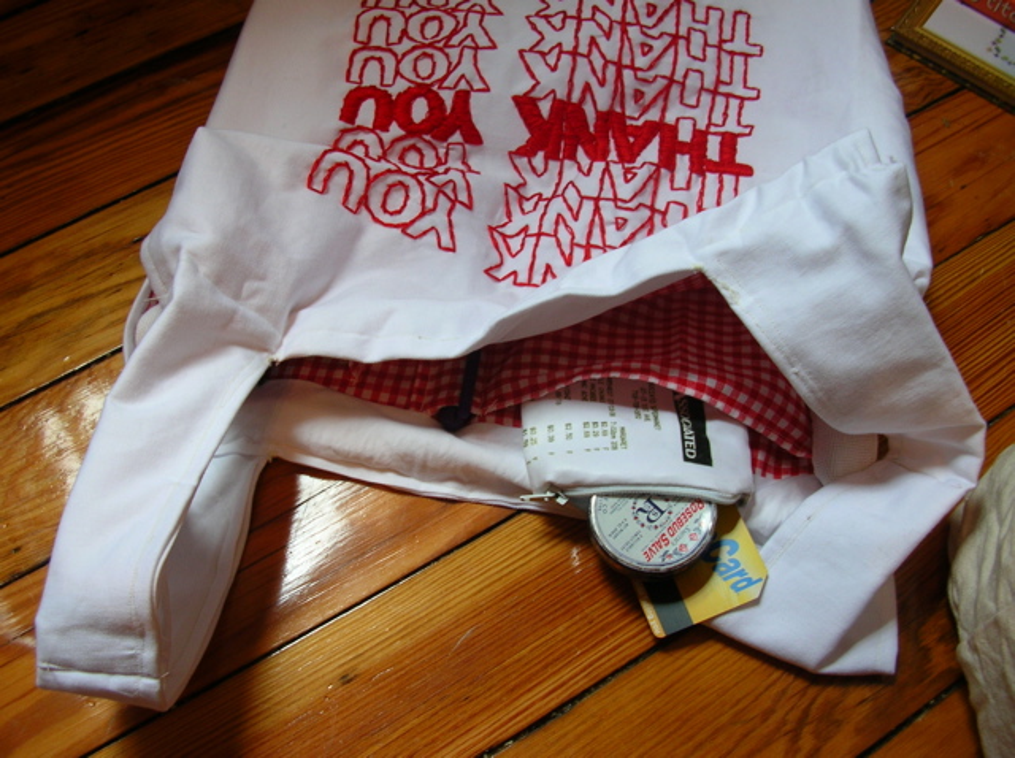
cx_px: 508
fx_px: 1025
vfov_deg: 40.6
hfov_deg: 52.7
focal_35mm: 35
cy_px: 379
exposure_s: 1/7.9
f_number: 2.8
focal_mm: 5.8
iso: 50
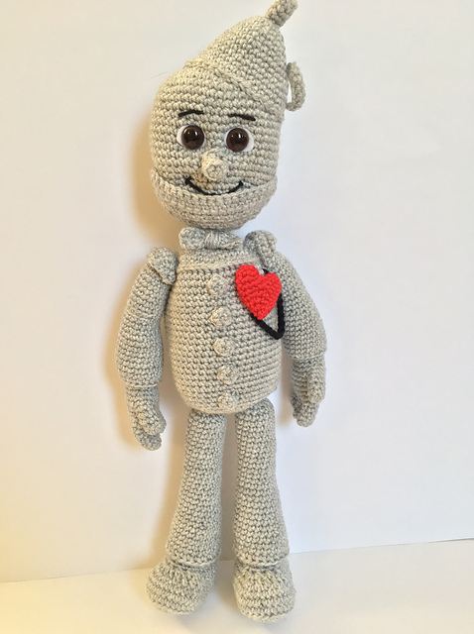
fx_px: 531
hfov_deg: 48.1
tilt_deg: -21.2
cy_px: 317
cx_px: 237
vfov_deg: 61.7
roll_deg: +1.2
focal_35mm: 29
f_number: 2.2
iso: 125
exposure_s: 1/30
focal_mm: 4.15
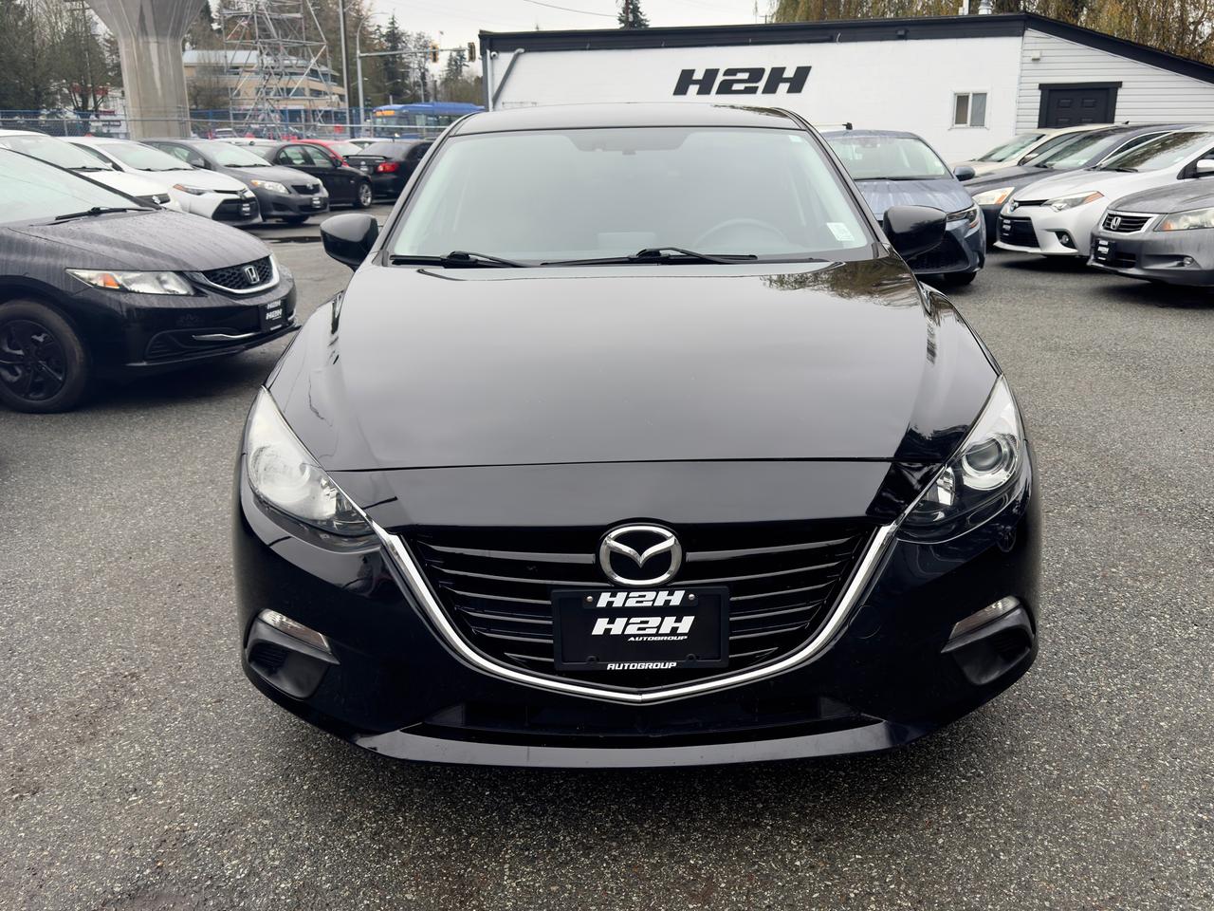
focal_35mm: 24
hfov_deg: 71.6
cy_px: 456
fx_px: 842
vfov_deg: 56.8
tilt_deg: -15.8
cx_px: 607
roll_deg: +0.1
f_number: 1.78
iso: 100
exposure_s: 1/611
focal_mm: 6.76
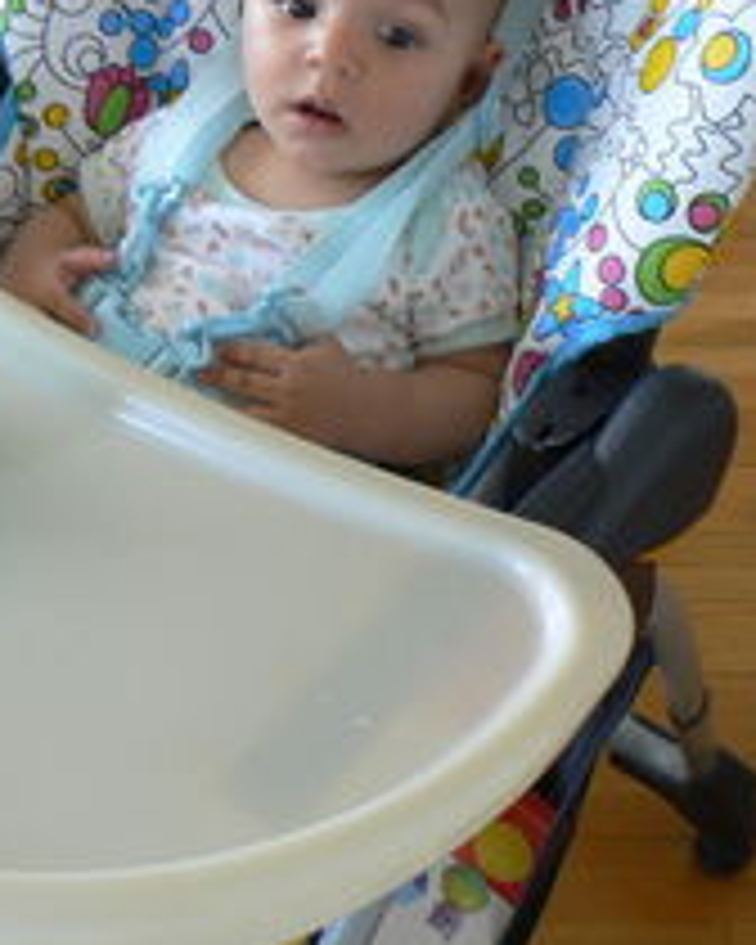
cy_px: 441
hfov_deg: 22.8
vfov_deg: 28.3
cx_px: 306
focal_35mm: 67
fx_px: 1874
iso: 80
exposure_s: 1/13
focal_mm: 6
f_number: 2.8
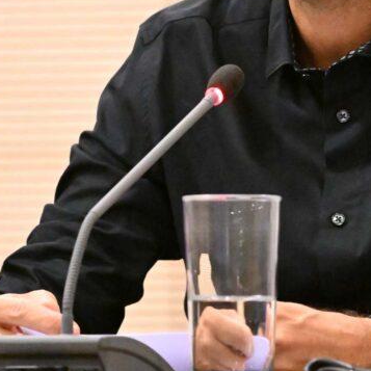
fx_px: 5323
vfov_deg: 4.0
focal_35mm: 439
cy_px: 41
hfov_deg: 4.0
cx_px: 291
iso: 14400
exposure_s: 1/200
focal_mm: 120
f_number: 5.6
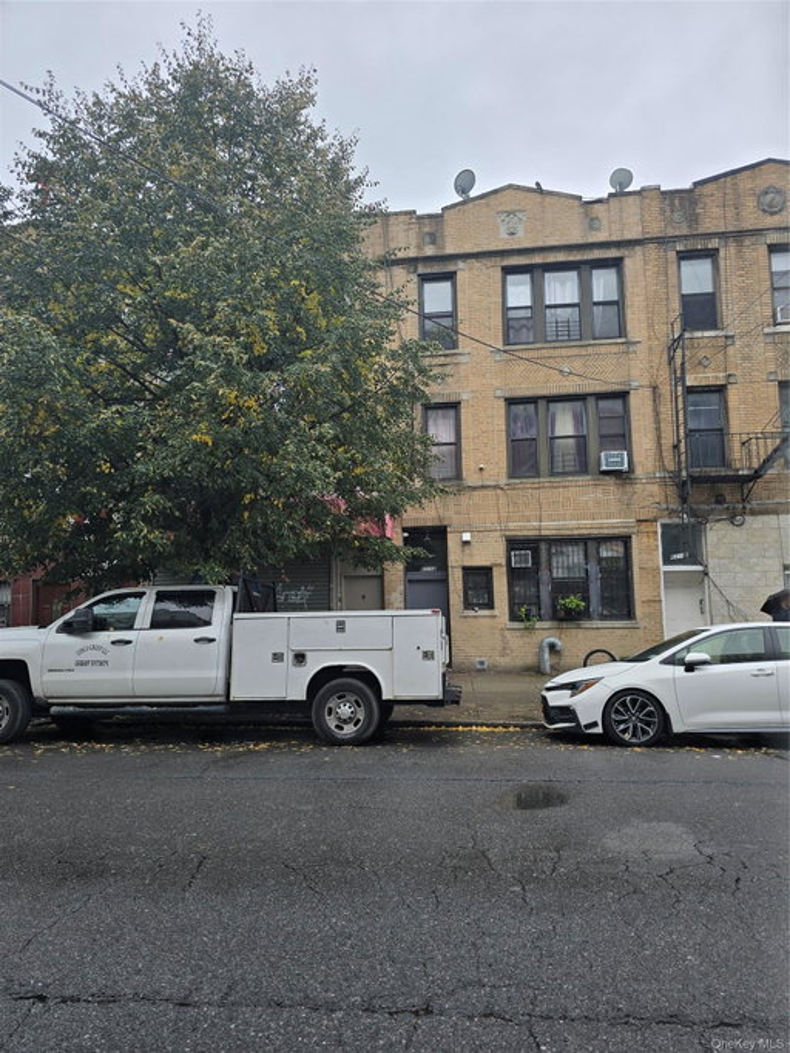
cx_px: 395
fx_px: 700
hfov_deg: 58.9
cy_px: 526
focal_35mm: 23
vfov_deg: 73.9
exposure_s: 1/180
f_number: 1.7
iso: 20
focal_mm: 6.3
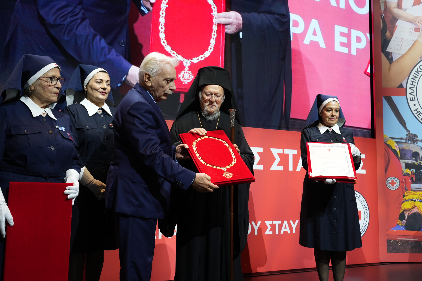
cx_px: 211
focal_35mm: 41
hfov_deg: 47.4
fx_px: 481
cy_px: 140
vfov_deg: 32.6
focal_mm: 41
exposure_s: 1/125
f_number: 5.6
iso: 640
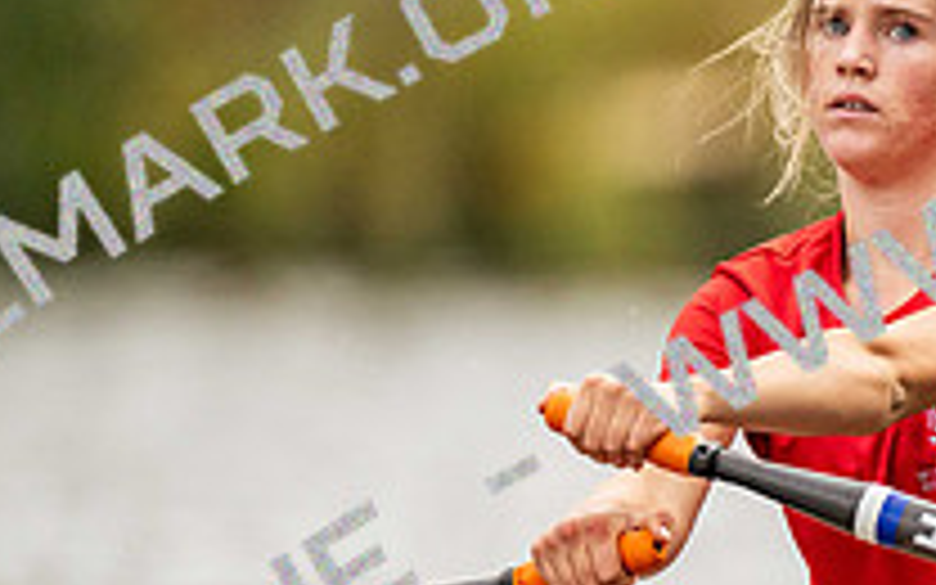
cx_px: 1170
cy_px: 452
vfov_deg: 0.8
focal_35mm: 1703
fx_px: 43442
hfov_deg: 1.2
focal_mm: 600
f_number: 4
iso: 560
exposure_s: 1/2500
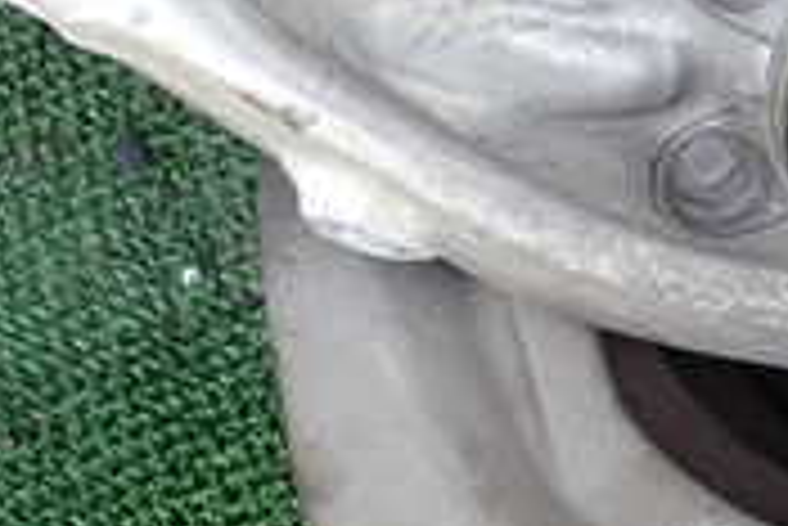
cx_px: 603
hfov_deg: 18.9
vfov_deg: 12.8
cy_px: 166
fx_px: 2344
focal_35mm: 107
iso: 100
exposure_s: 1/125
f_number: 2.3
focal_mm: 5.4
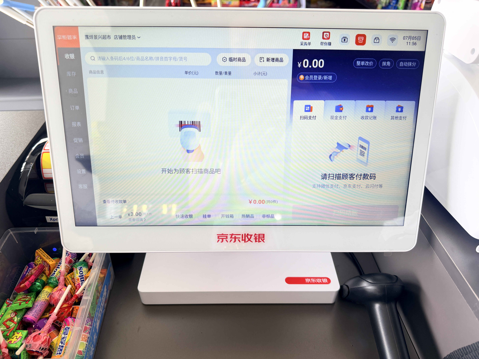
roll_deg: -0.9
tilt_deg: -39.5
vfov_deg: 56.8
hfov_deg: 71.6
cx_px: 240
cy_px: 180
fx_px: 332
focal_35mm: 24
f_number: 1.78
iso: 100
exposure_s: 1/121
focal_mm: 6.76
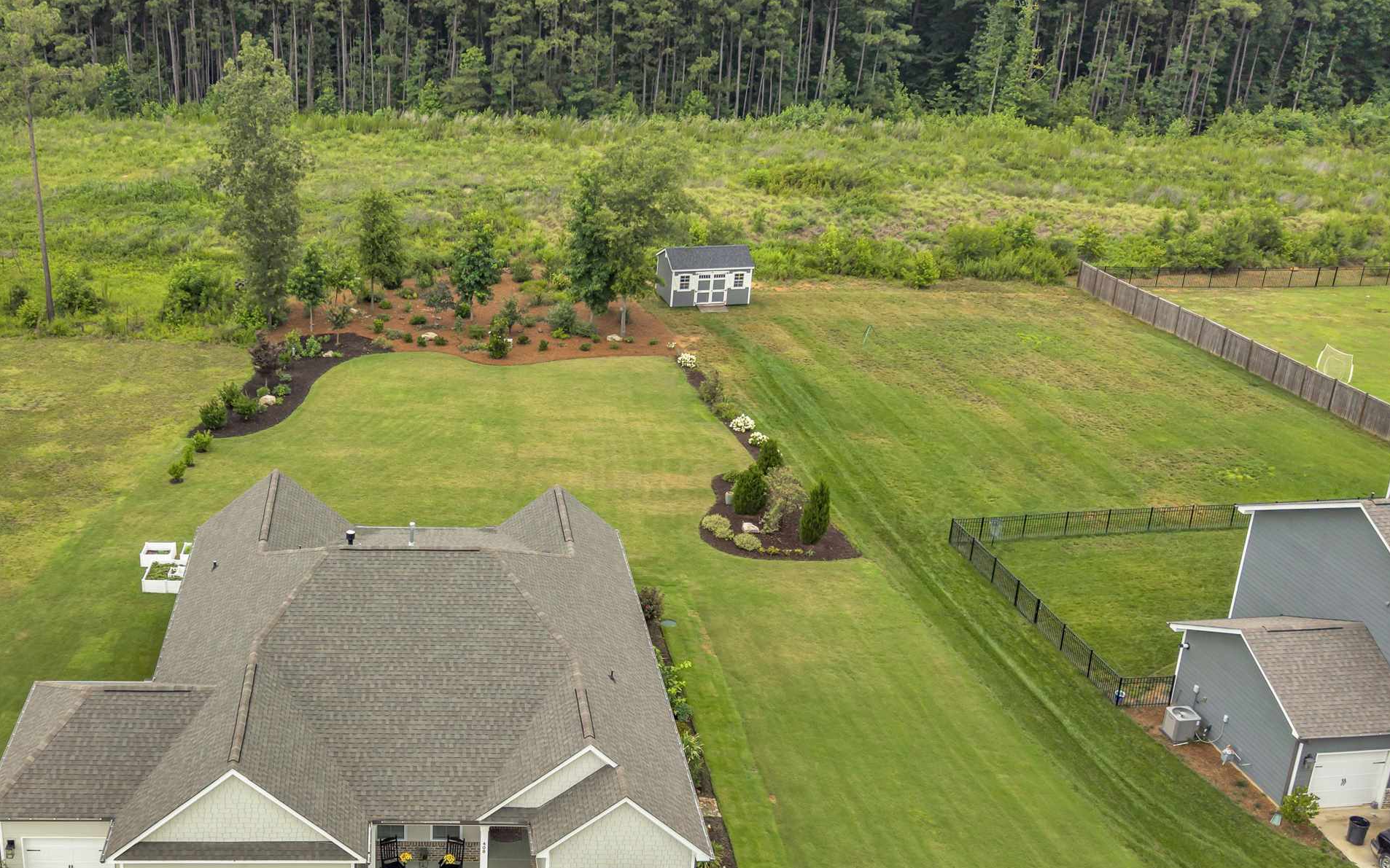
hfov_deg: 47.3
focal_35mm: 41
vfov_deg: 30.9
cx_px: 443
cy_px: 605
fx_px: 1553
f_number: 1.8
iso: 120
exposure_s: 1/1500
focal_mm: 8.67
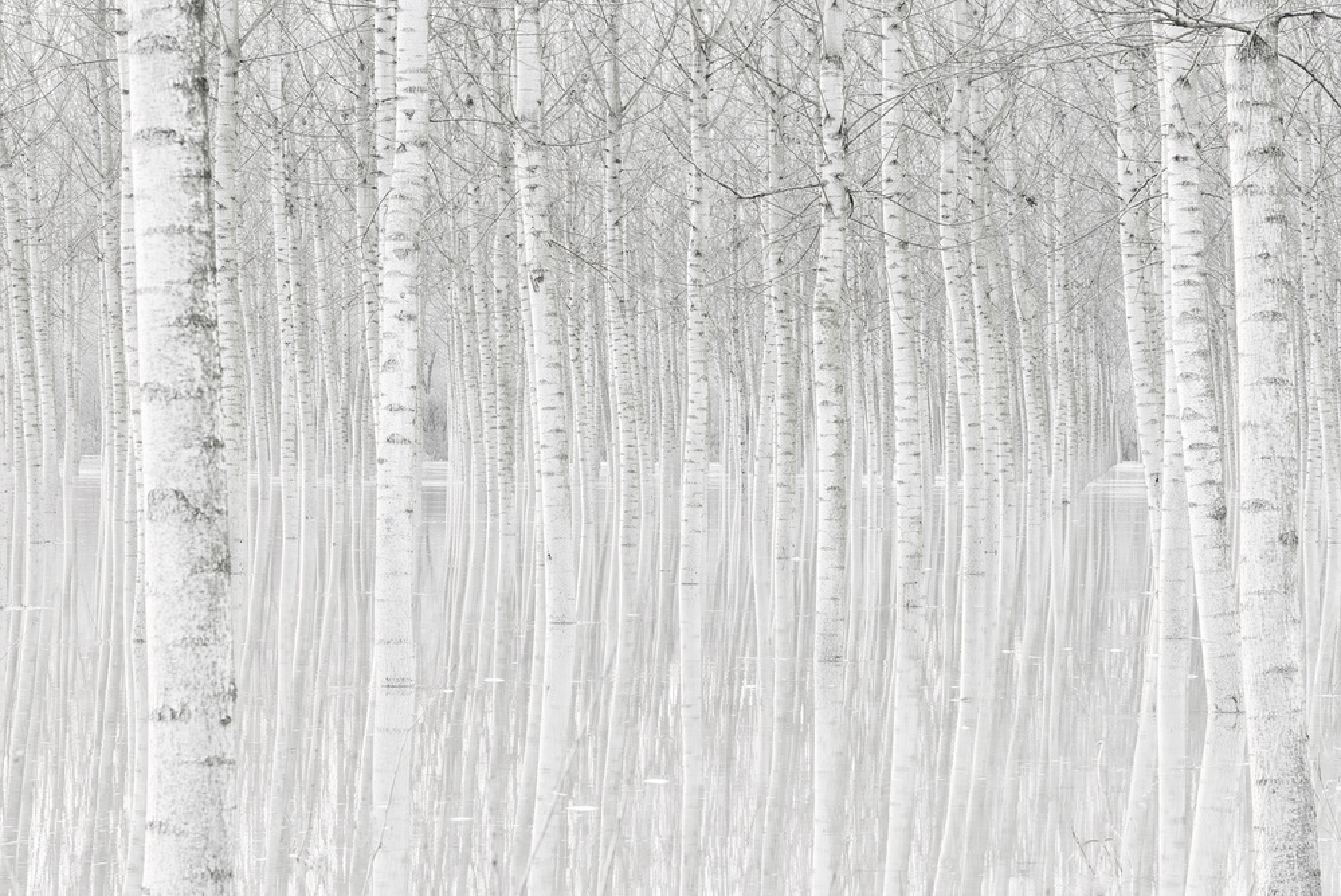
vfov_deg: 11.4
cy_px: 448
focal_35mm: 120
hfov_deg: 17.1
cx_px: 670
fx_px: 4472
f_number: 14
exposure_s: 1/4
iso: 200
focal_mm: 120
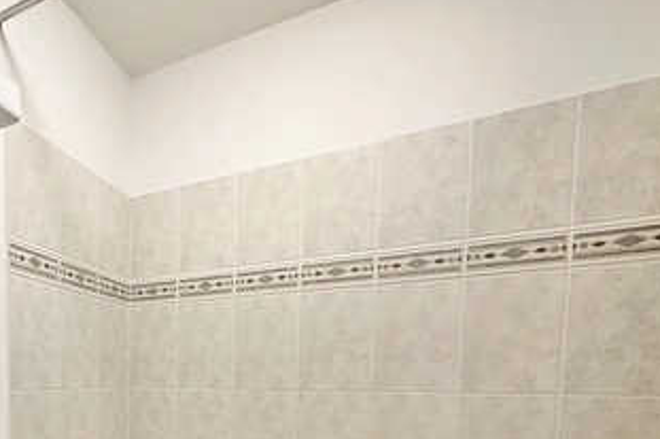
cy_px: 414
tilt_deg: -3.2
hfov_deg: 65.3
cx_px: 135
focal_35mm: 25
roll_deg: -0.8
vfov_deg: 45.3
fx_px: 458
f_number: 2.2
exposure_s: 1/50
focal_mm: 2.22
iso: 400
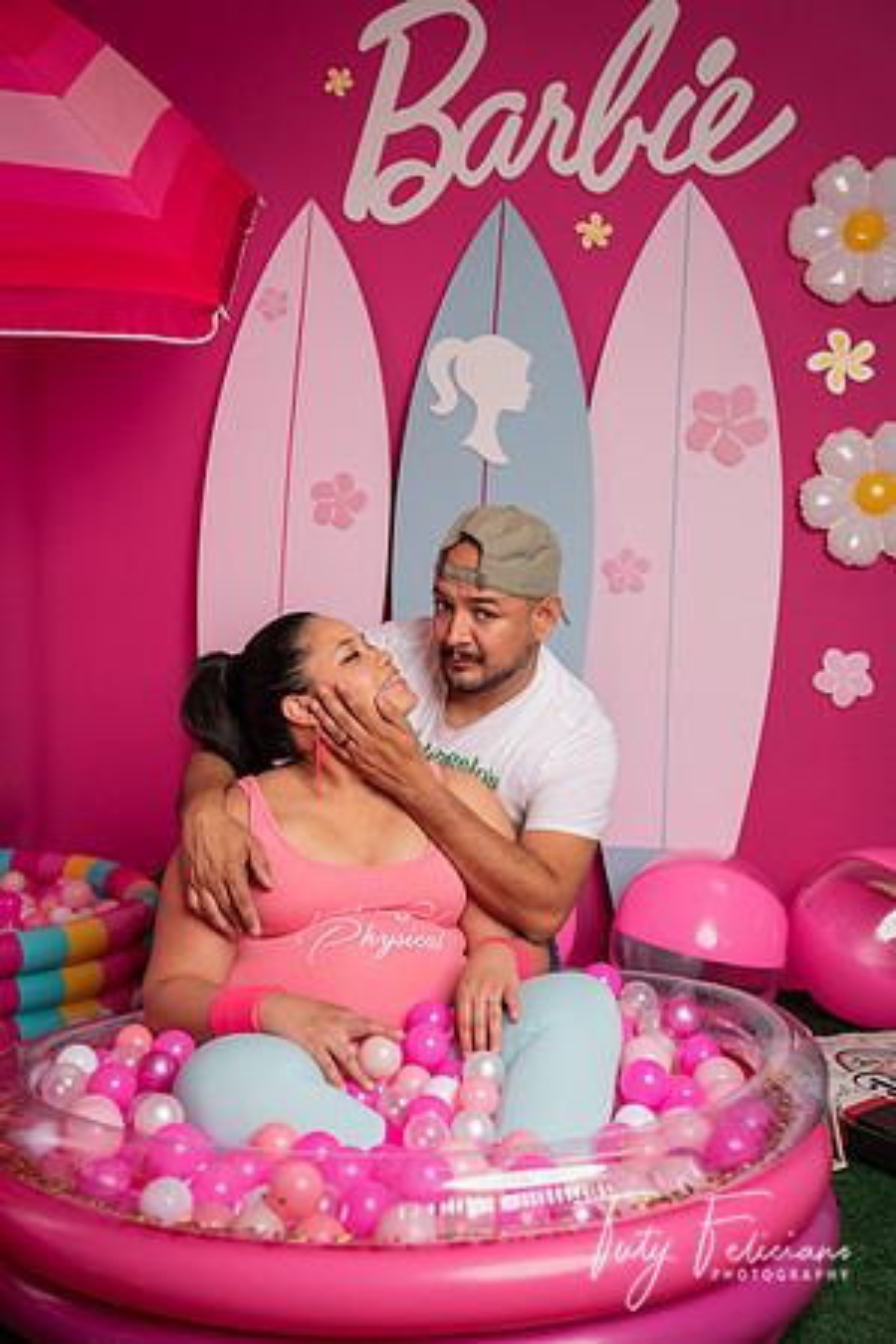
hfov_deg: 34.2
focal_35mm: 39
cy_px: 672
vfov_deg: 49.6
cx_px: 448
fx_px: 1456
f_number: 3.2
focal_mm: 39
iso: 50
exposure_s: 1/50
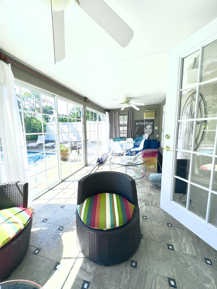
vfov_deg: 102.1
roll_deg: +0.2
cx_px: 108
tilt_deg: -7.2
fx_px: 117
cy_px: 144
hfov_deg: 85.7
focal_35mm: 14
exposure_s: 1/471
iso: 40
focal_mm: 2.22
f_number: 2.2
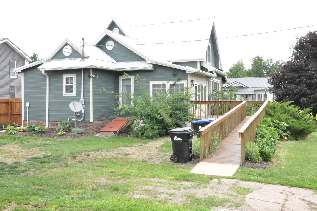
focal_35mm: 36
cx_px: 158
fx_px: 317
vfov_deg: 36.8
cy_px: 106
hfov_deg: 53.2
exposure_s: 1/200
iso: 3200
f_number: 25
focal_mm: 24
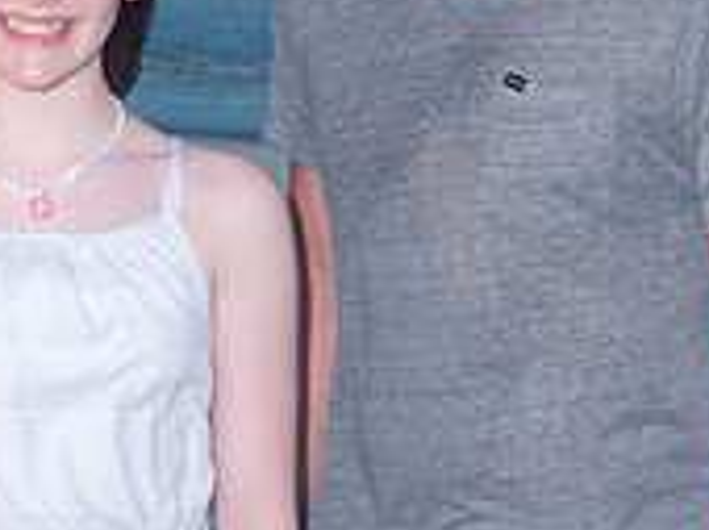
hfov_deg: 10.3
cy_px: 40
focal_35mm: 190
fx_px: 3886
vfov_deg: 7.8
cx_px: 17
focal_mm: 38
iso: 100
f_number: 8
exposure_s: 1/125
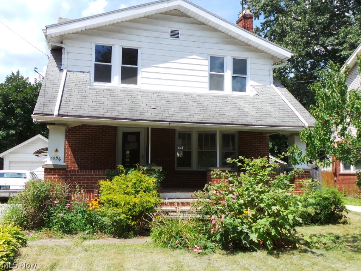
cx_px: 180
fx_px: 355
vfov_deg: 41.8
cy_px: 136
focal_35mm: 34
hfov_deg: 54.0
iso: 100
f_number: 3.8
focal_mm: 6.2
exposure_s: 1/640
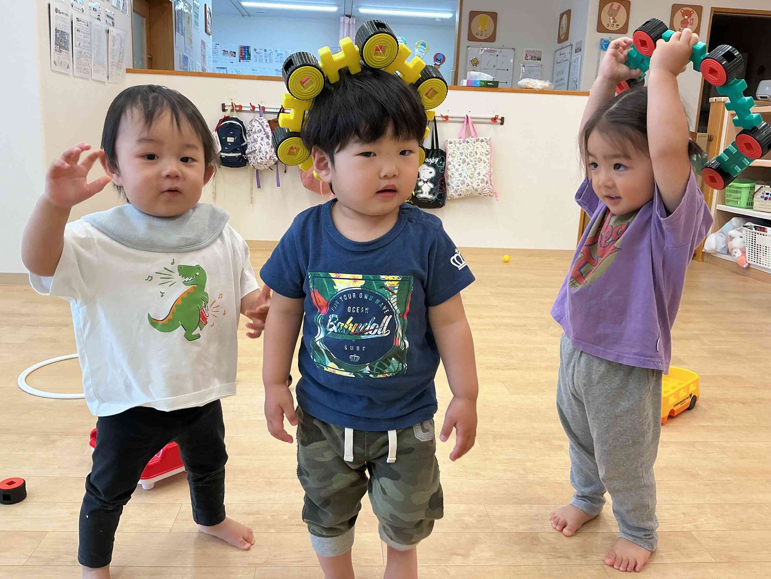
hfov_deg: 61.7
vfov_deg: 48.2
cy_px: 290
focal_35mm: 29
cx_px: 386
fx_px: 646
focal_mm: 3
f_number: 1.8
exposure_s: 1/120
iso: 40
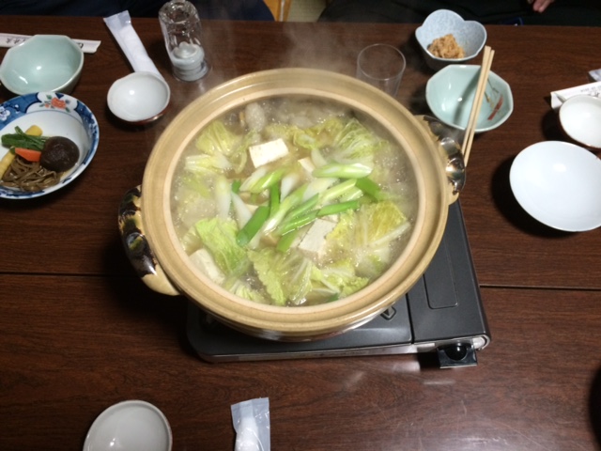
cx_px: 300
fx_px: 503
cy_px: 226
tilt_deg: -63.4
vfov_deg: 48.2
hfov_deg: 61.7
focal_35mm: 29
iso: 160
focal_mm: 4.15
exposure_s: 1/30
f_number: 2.2
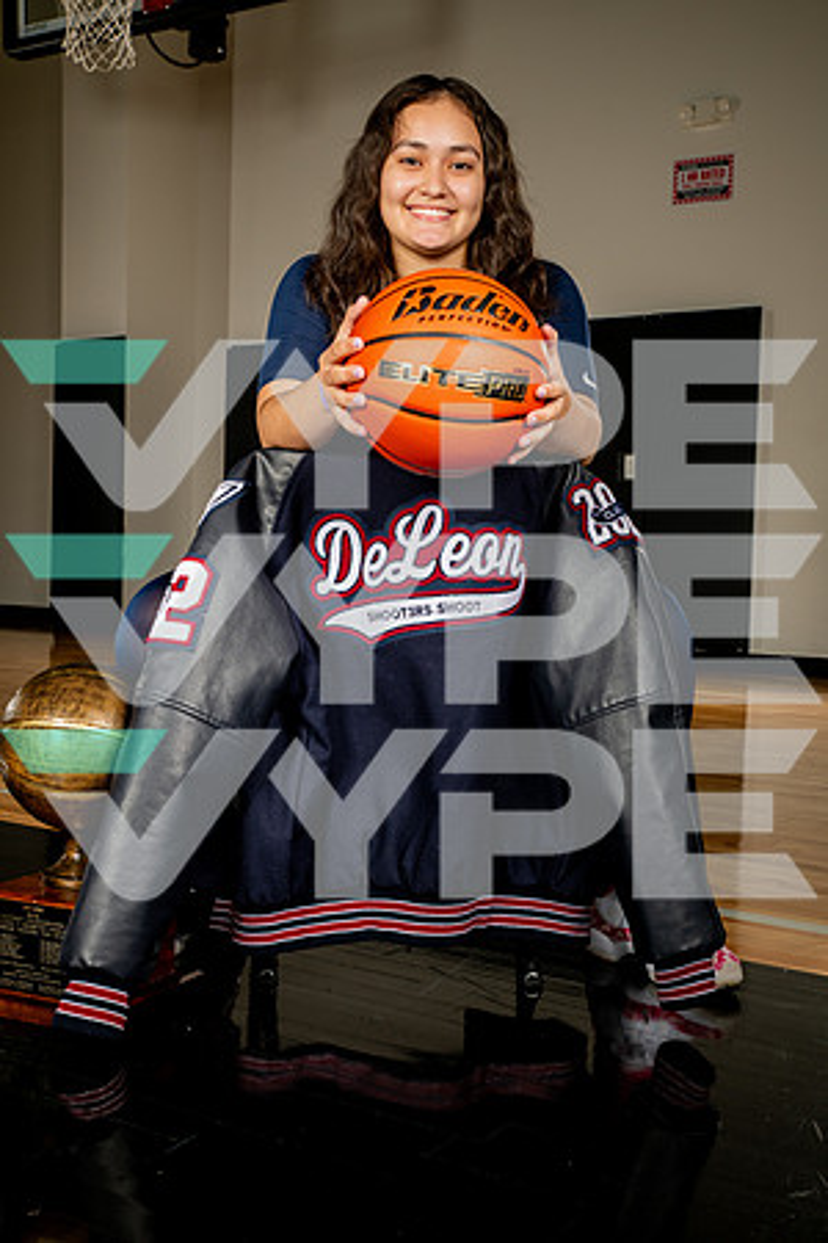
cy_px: 622
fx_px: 1449
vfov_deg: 46.4
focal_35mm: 42
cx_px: 414
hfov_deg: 31.9
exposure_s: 1/500
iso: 250
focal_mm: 42
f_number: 8
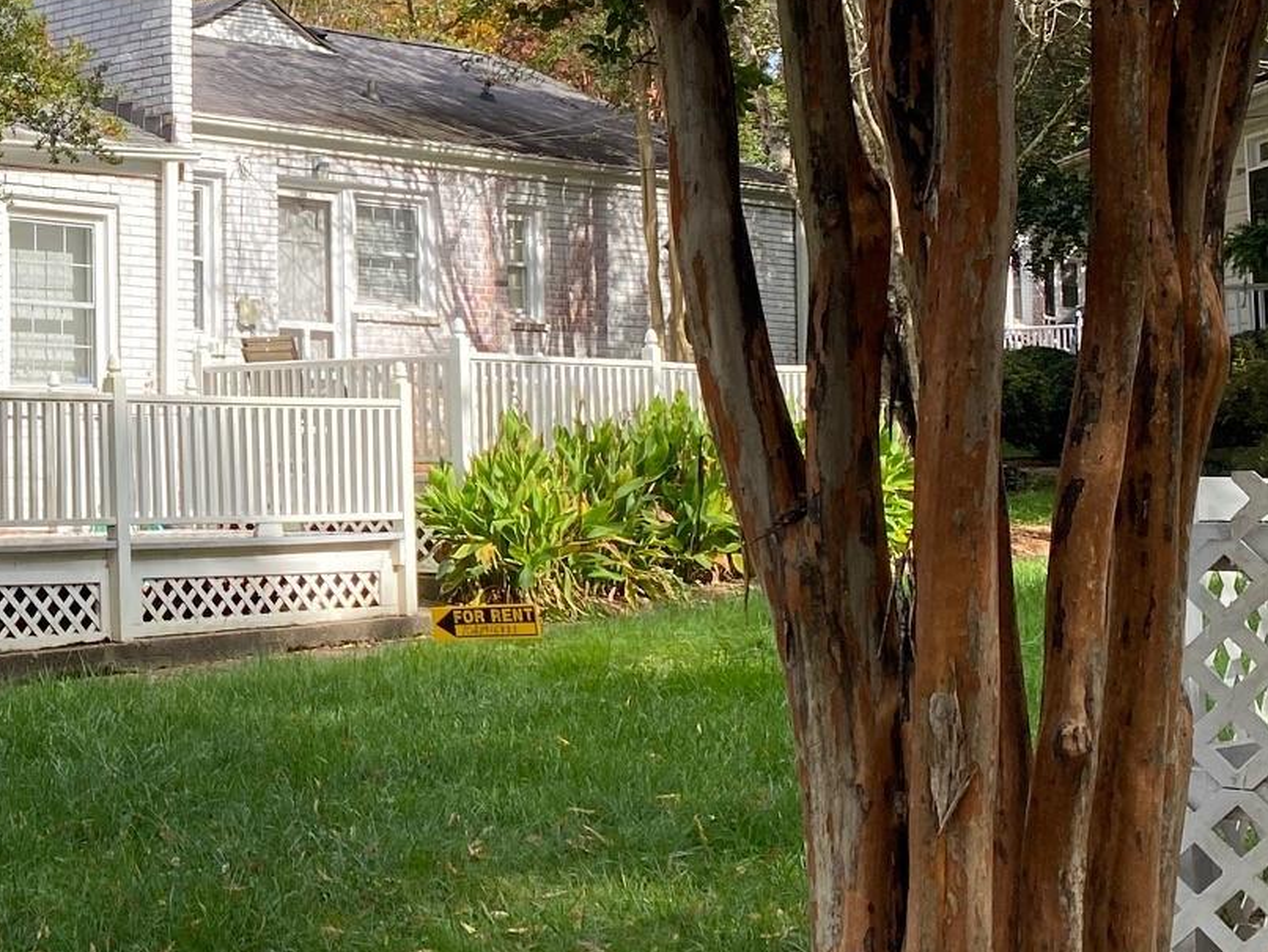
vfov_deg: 22.5
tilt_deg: +3.4
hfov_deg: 27.7
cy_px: 341
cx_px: -61
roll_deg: +0.5
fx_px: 2382
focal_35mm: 65
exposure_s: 1/1016
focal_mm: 4.25
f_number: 1.8
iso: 32
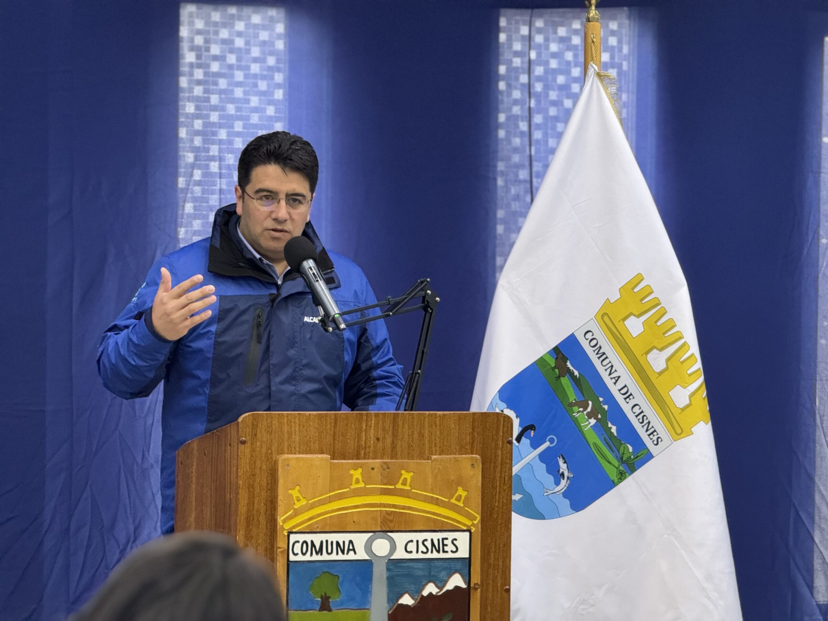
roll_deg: -0.9
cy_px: 310
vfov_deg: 12.3
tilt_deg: -1.0
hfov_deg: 16.4
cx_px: 414
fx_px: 2870
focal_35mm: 120
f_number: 2.8
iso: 800
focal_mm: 15.66
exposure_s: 1/50
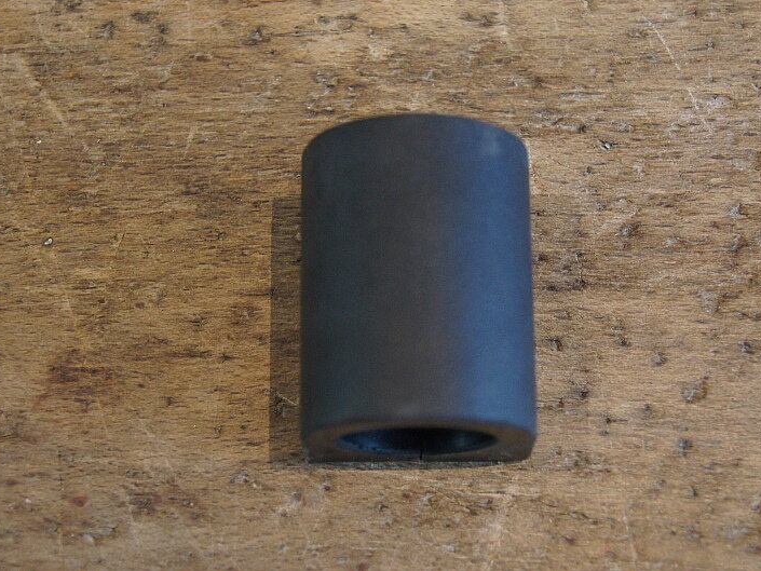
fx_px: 1617
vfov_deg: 20.0
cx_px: 420
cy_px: 286
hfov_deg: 26.5
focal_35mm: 74
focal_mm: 45
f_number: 5.6
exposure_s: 1/80
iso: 1250
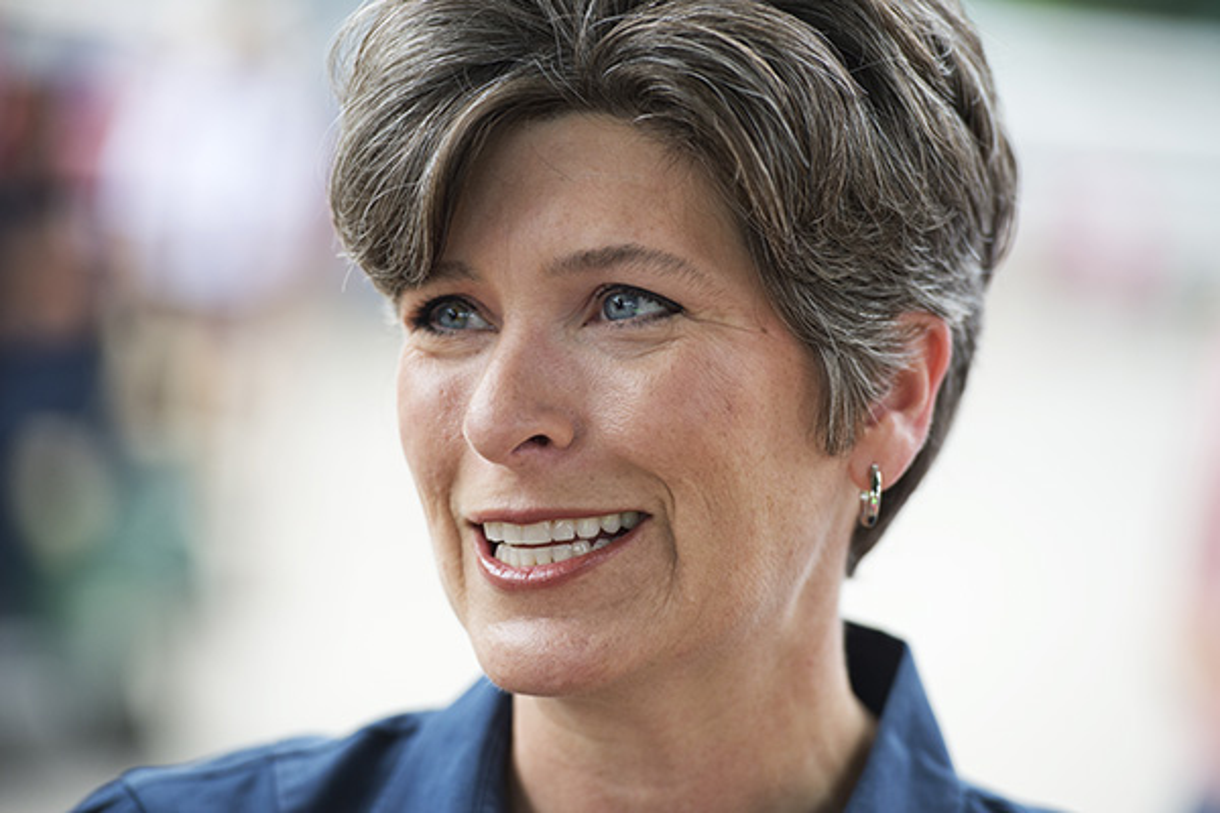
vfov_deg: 6.9
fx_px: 6777
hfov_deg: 10.3
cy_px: 406
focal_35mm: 200
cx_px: 610
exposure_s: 1/1250
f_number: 4
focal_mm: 200
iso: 400
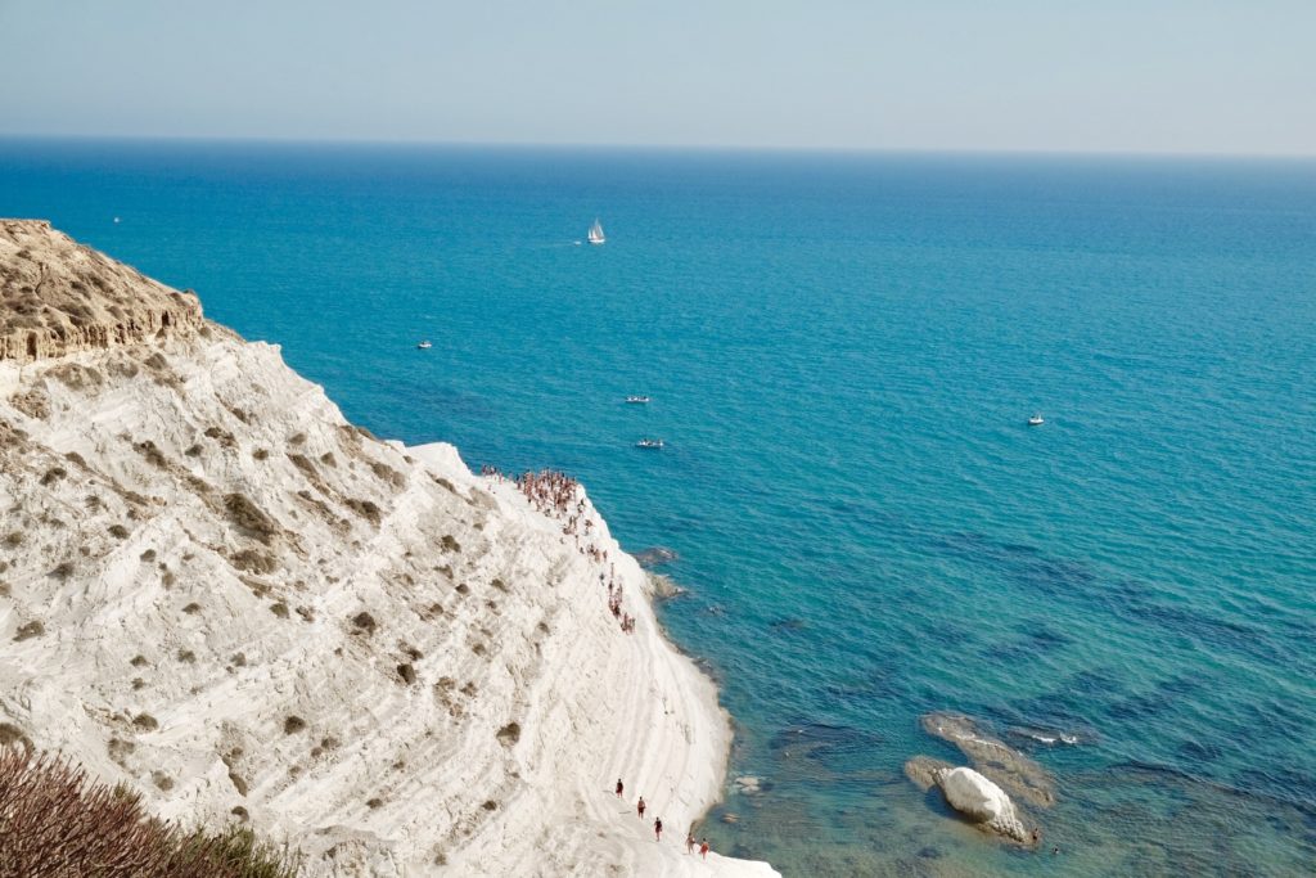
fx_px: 1791
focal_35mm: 49
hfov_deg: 40.3
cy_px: 439
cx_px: 658
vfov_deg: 27.5
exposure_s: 1/400
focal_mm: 32.9
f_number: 7.1
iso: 200
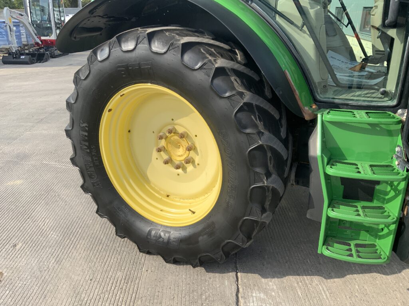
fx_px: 343
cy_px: 153
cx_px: 204
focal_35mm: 29
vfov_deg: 48.2
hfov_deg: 61.7
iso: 16
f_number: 1.8
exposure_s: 1/855
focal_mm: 3
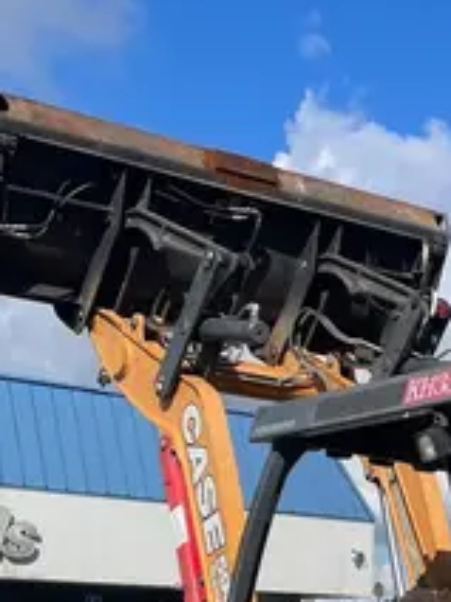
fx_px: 1563
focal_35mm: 90
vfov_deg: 21.2
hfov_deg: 15.2
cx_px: 667
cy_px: 561
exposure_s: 1/4292
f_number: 1.6
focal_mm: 4.2
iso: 32
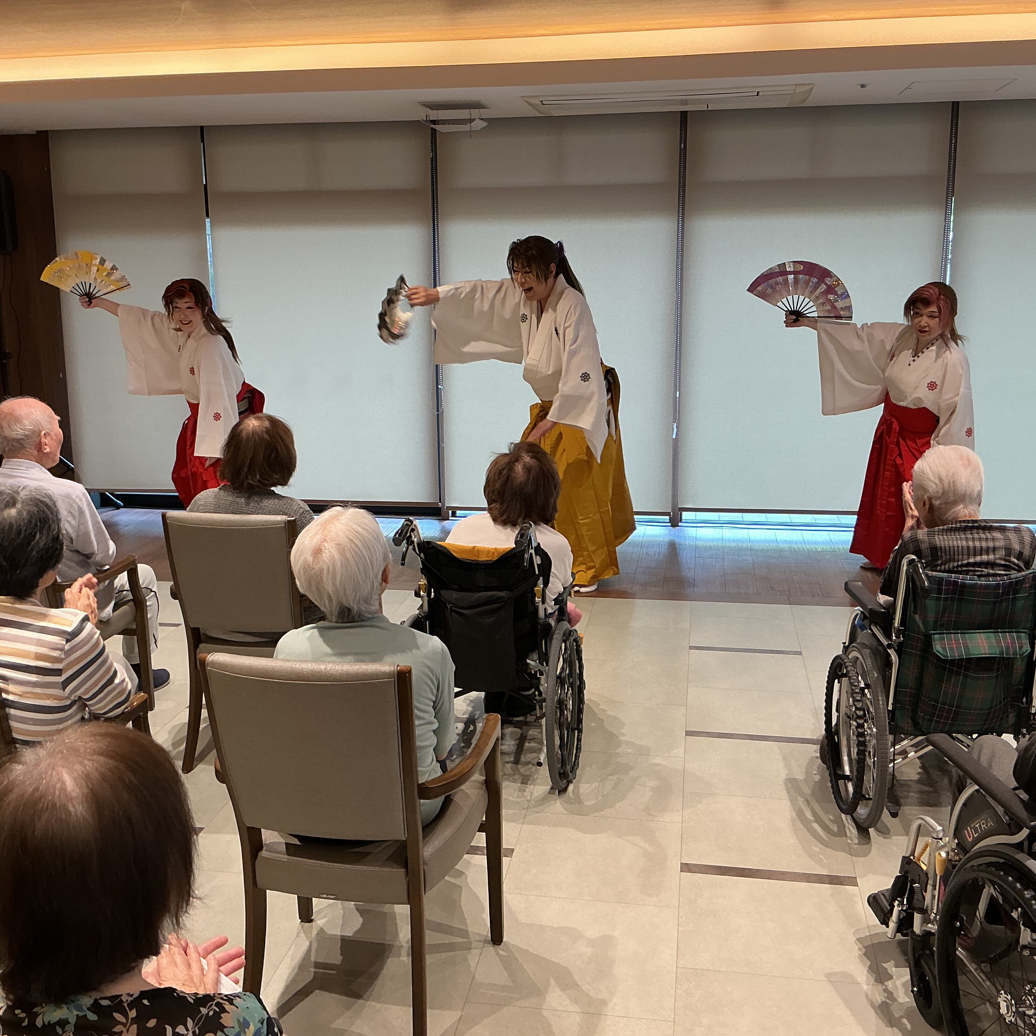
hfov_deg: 47.2
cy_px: 506
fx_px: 1185
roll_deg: +1.3
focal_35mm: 35
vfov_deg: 47.2
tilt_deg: -11.8
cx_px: 500
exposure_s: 1/50
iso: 50
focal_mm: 3
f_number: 1.8
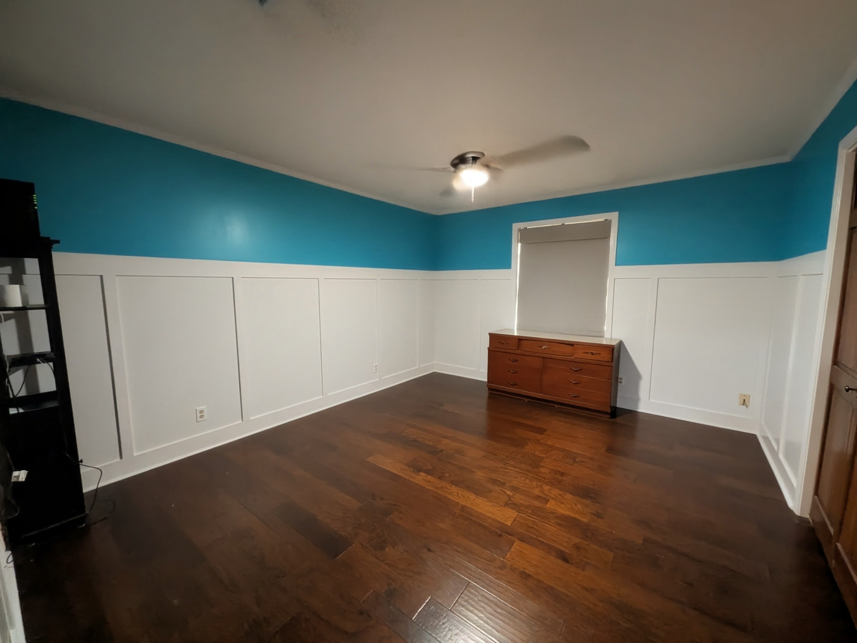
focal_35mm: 14
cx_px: 428
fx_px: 347
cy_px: 322
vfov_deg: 85.7
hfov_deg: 102.1
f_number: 2.2
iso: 914
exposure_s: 1/24
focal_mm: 1.85
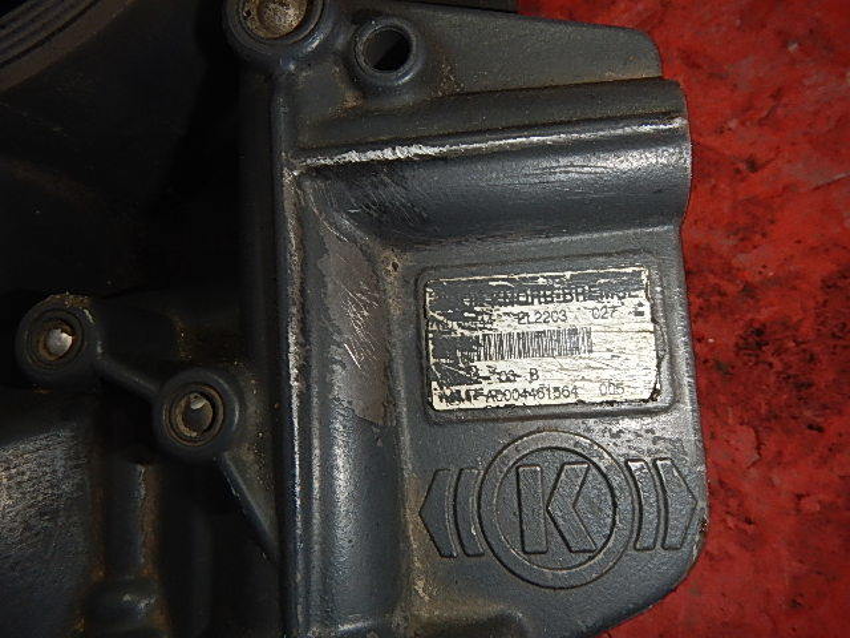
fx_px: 688
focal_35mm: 28
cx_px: 425
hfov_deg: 63.4
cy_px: 319
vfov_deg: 49.7
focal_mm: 5
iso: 200
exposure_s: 1/30
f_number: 7.8
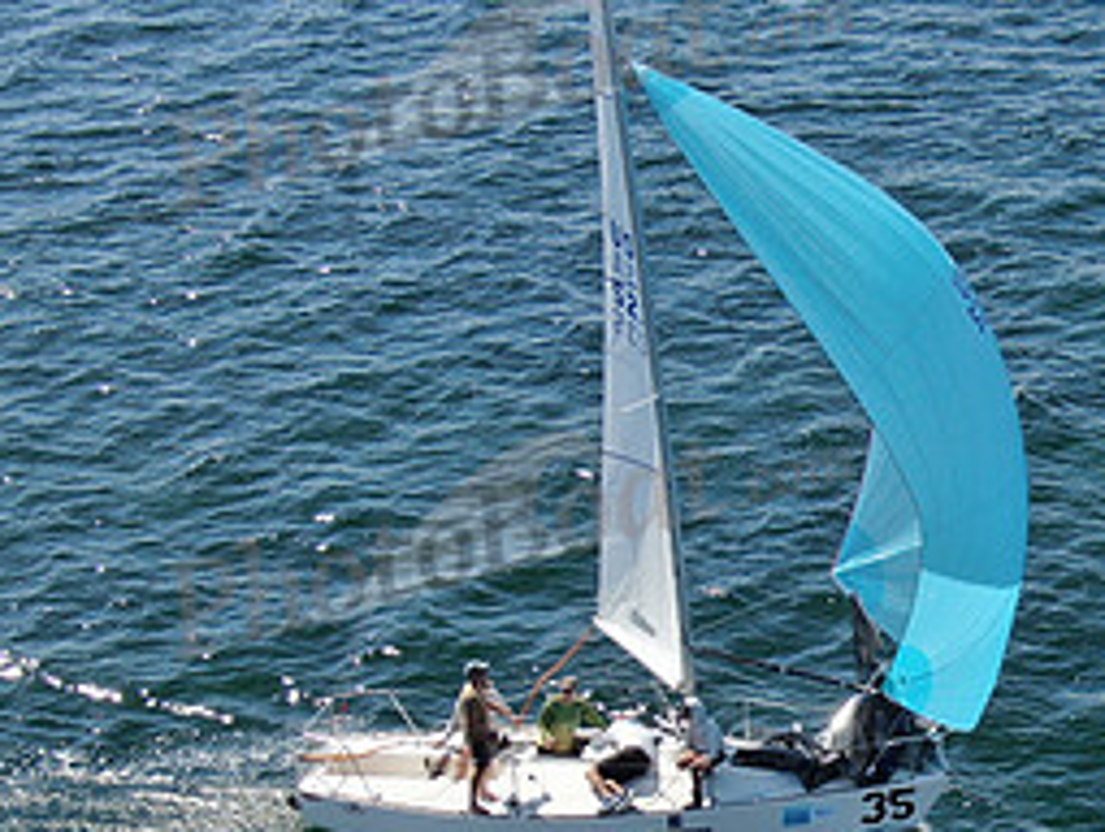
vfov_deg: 13.5
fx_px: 3484
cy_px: 717
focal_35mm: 109
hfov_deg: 17.6
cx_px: 1109
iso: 100
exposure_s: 1/640
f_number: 3.8
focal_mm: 8.6
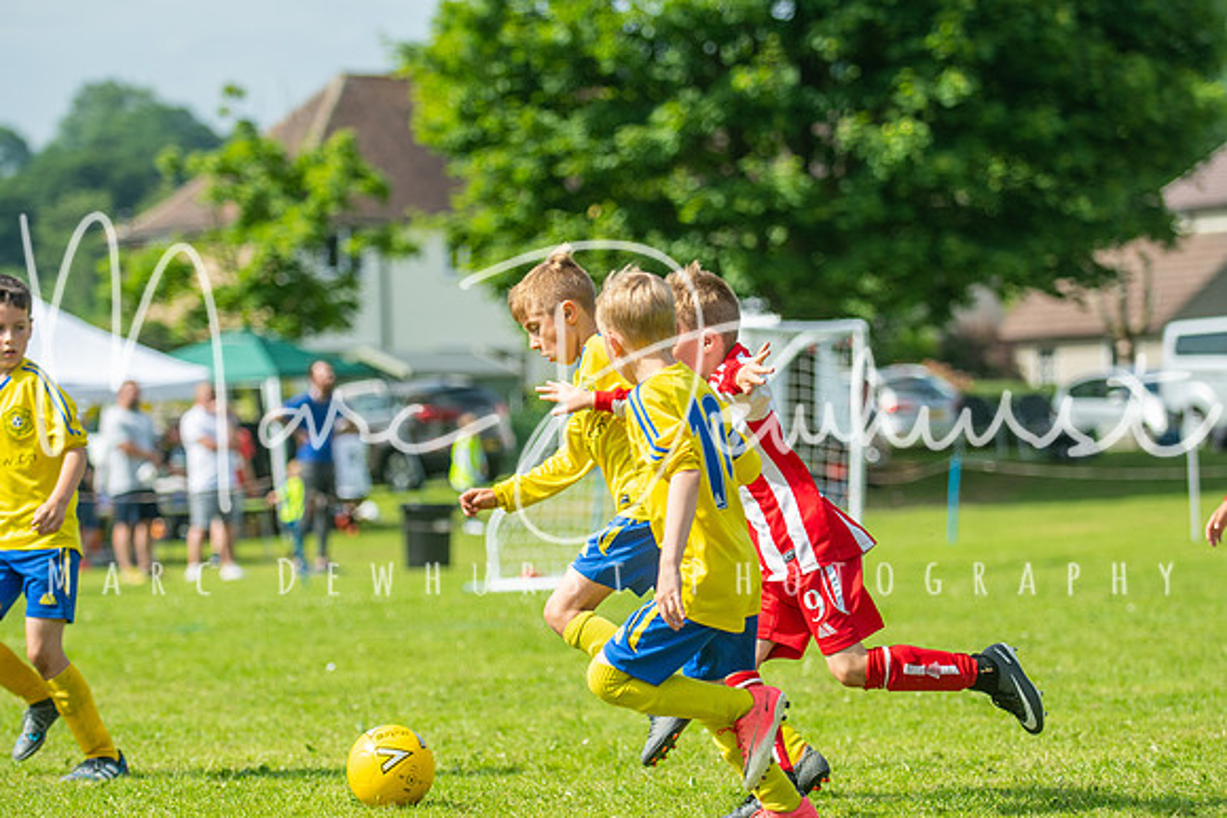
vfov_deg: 8.7
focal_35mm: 158
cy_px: 409
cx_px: 614
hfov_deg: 13.0
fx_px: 5369
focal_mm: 105
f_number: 3.2
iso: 250
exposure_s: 1/2500
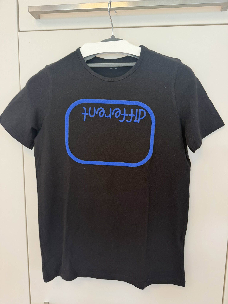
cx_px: 114
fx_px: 211
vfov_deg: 71.6
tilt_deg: -7.5
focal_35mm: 24
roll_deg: -1.3
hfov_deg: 56.8
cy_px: 152
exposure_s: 1/50
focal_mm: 6.76
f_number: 1.78
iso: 125
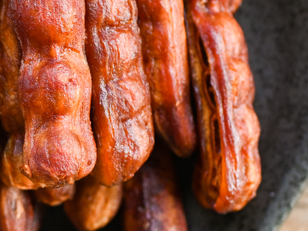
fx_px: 3008
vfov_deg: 4.4
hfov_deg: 5.8
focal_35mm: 338
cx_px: 3
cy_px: 21
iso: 500
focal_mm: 105
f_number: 5
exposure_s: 1/320
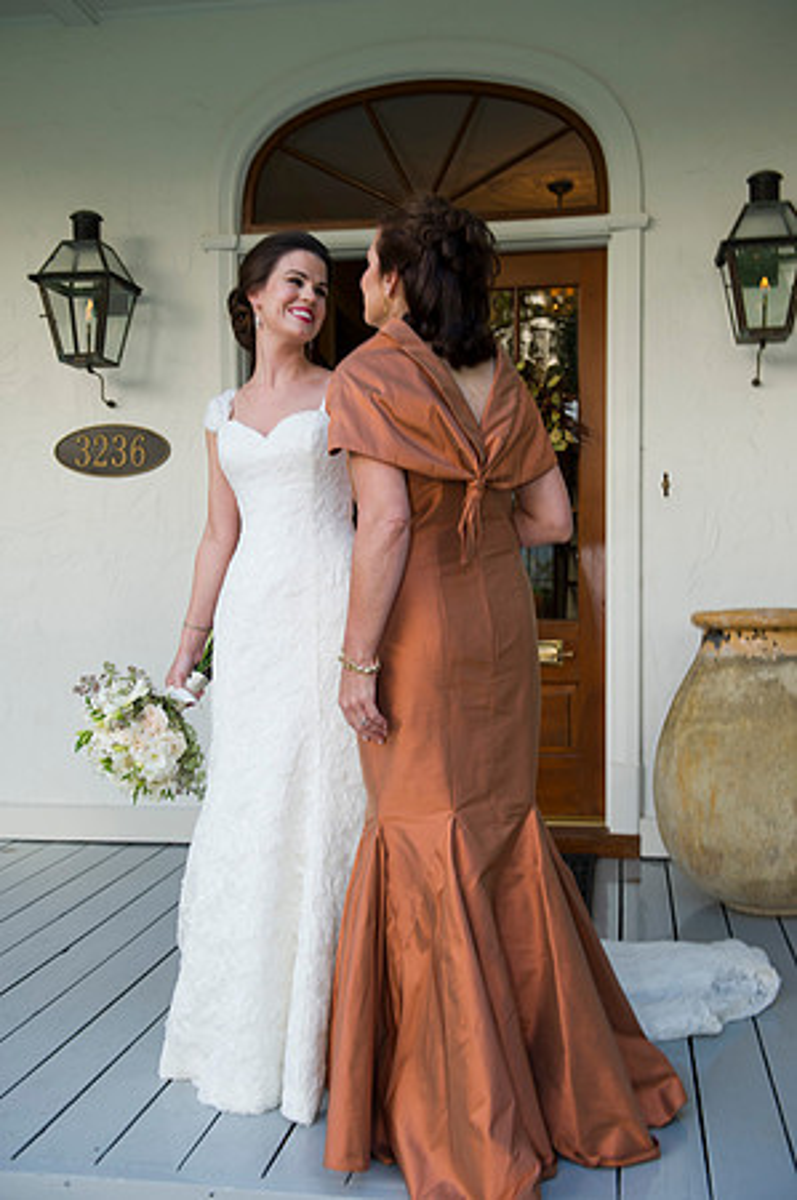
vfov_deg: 50.7
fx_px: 1265
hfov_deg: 35.0
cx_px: 398
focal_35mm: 38
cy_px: 600
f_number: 5
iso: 500
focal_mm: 38
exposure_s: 1/80
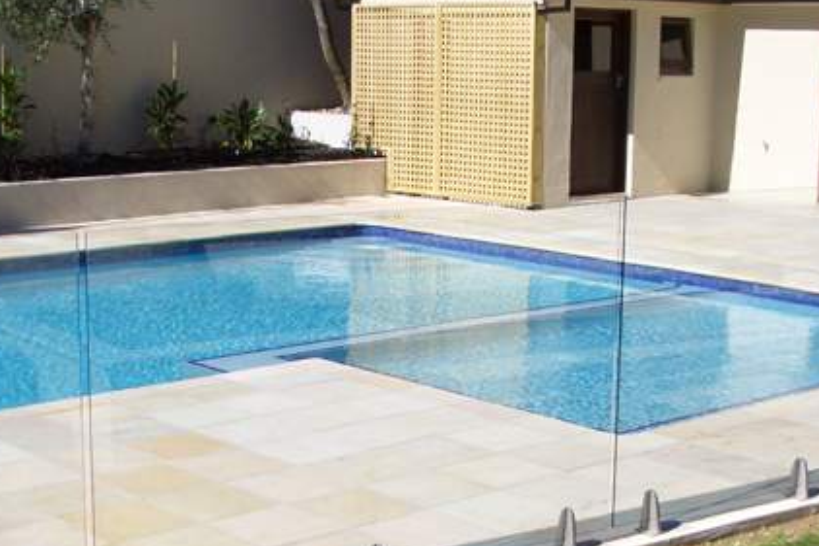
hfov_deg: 29.2
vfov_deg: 19.6
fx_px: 1569
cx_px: 344
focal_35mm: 69
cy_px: 381
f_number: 4.3
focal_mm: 5.8
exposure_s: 1/500
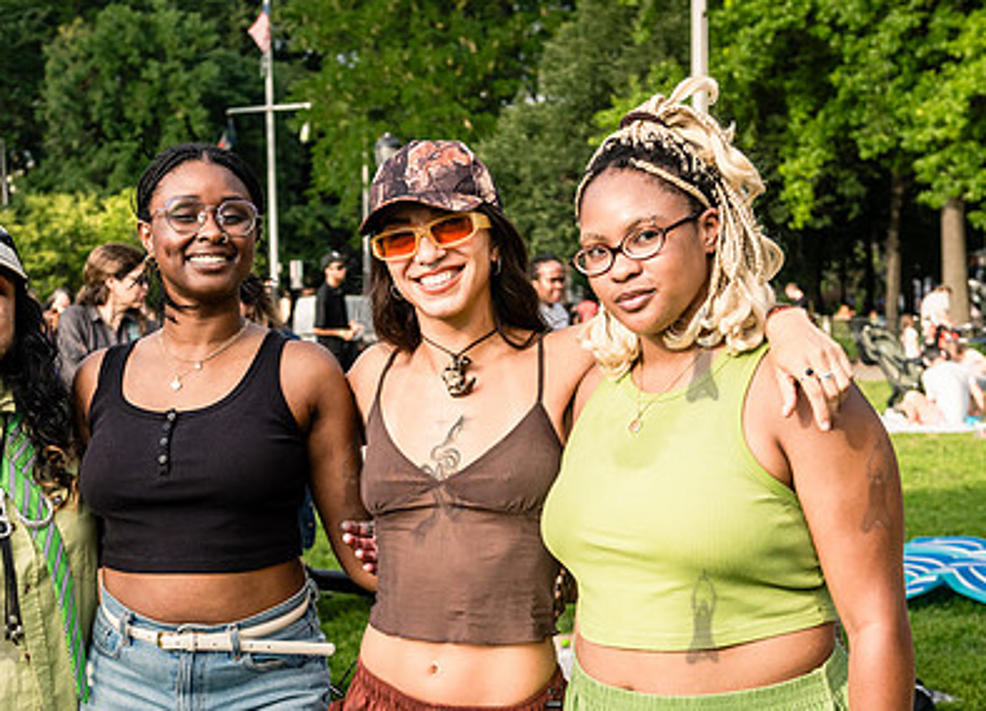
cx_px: 367
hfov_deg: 28.0
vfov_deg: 20.4
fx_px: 1966
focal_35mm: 70
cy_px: 484
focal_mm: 45
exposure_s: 1/2000
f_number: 4
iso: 1000
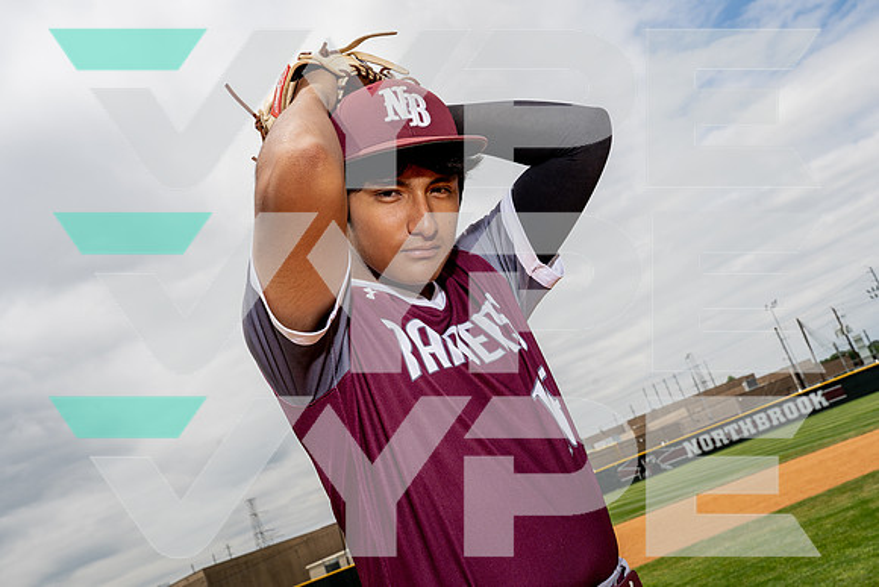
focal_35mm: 38
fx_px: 920
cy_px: 294
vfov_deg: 35.4
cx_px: 428
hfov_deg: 51.1
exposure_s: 1/250
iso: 100
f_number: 10
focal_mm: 36
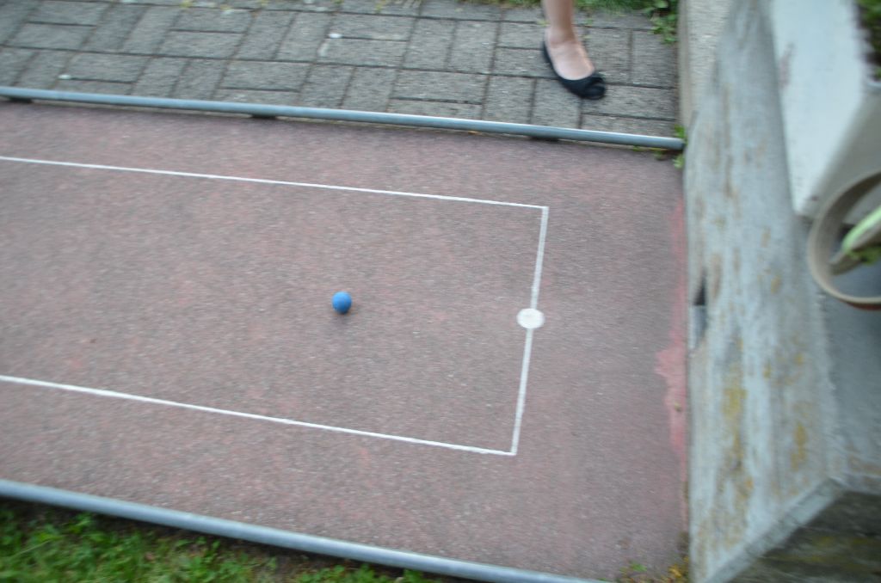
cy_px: 292
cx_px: 440
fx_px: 659
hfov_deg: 67.5
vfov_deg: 47.7
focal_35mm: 27
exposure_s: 1/80
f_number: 4.5
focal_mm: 18
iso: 400
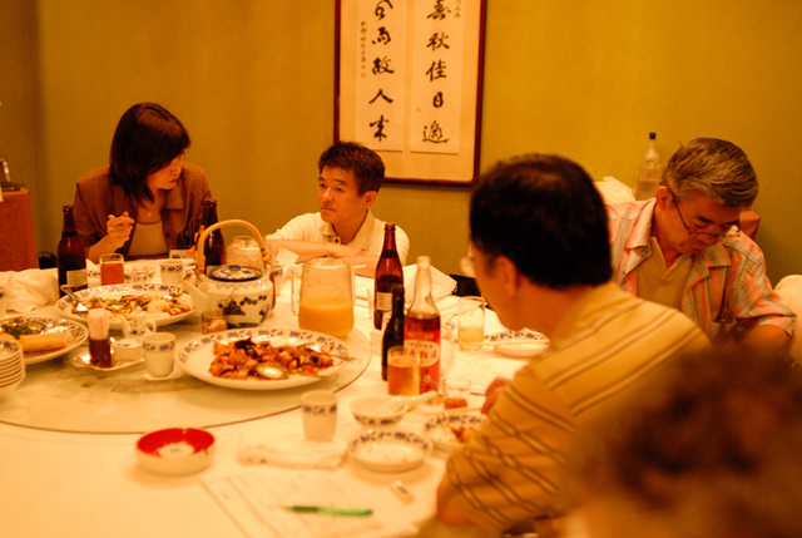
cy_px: 269
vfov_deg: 32.0
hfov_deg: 46.3
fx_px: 937
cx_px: 401
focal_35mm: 42
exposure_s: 1/100
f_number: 2
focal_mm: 28
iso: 800
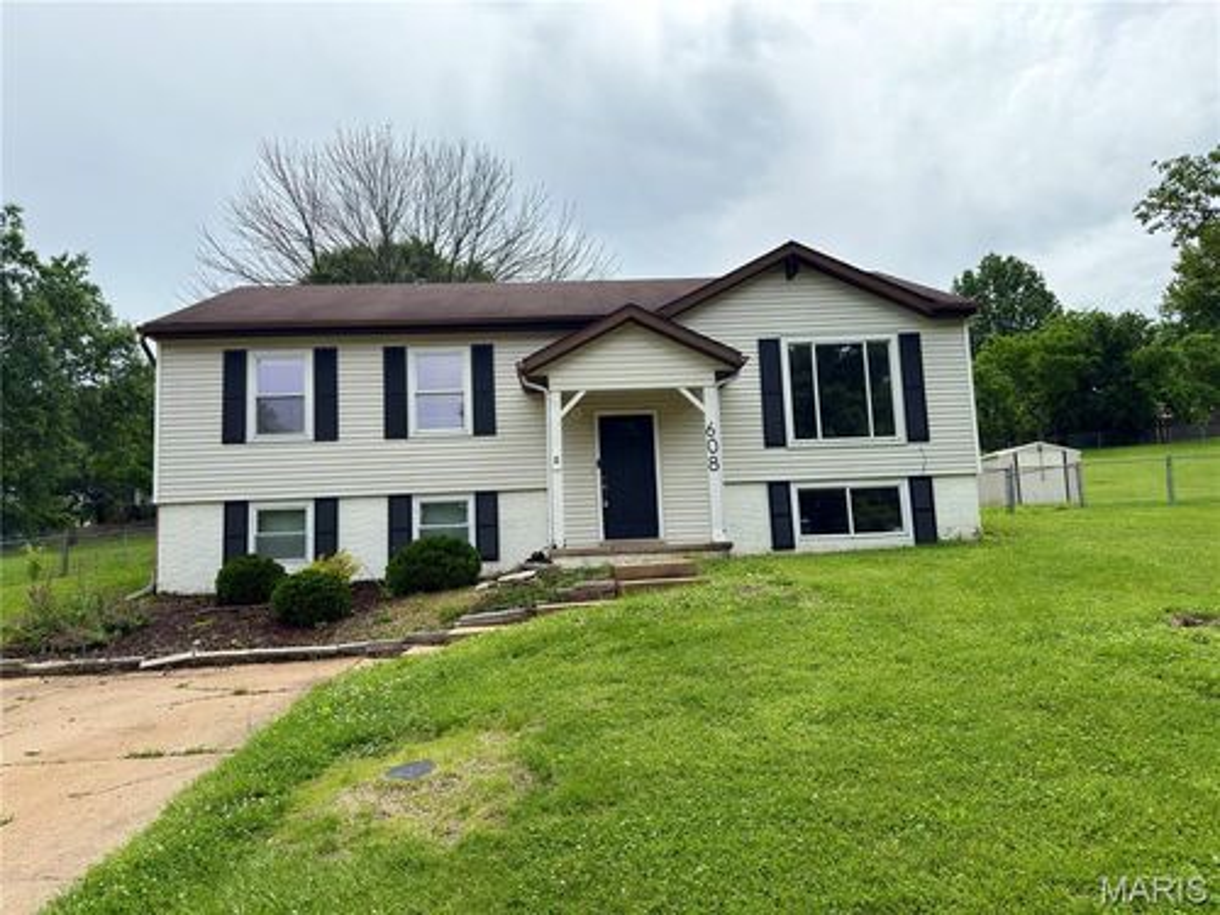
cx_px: 610
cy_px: 458
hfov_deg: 71.6
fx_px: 846
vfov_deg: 56.8
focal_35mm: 24
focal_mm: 6.76
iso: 100
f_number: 1.78
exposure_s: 1/8264
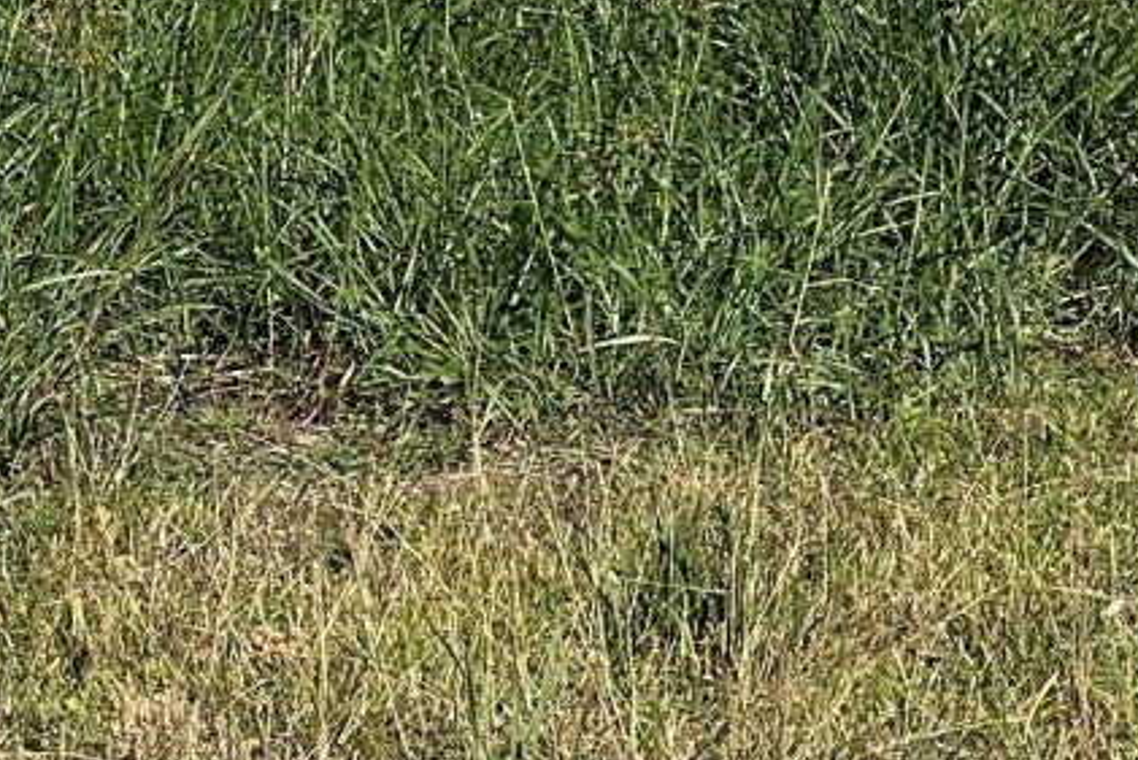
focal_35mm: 292
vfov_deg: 4.7
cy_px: 95
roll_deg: +0.6
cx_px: 1135
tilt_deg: -3.8
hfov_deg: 7.0
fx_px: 9233
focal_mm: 9
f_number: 2.8
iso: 32
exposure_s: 1/960
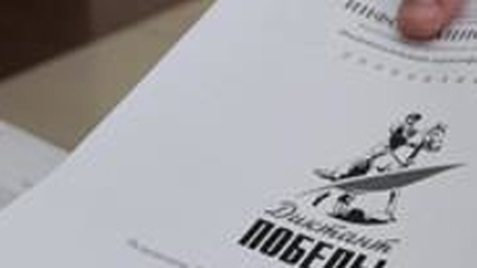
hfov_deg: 20.6
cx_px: 356
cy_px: 229
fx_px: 1303
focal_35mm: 103
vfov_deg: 11.7
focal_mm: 20
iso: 400
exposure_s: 1/125
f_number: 5.6
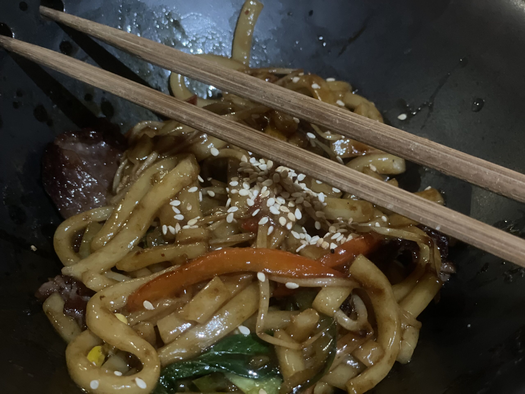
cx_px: 262
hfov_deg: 36.8
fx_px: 789
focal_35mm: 52
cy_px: 197
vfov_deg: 28.0
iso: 500
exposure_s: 1/14
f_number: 2
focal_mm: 6
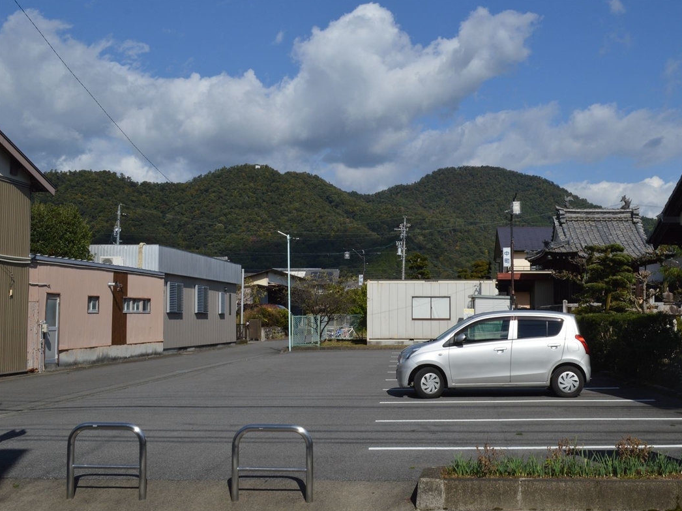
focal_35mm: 43
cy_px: 257
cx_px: 389
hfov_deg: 43.8
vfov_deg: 33.6
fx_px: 847
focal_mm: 26
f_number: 13
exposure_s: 1/640
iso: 400
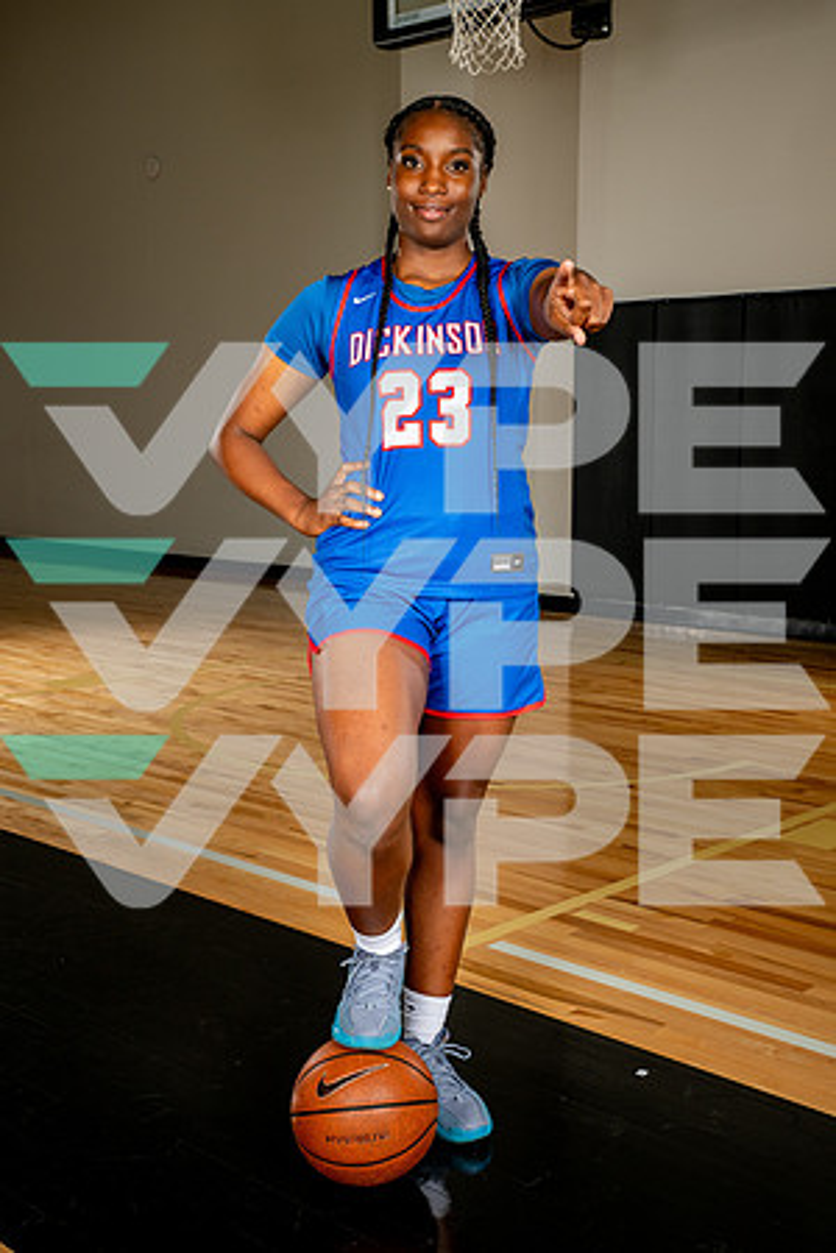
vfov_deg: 44.5
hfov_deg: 30.5
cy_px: 626
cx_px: 418
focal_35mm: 44
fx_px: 1533
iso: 250
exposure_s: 1/400
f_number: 8
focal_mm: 44
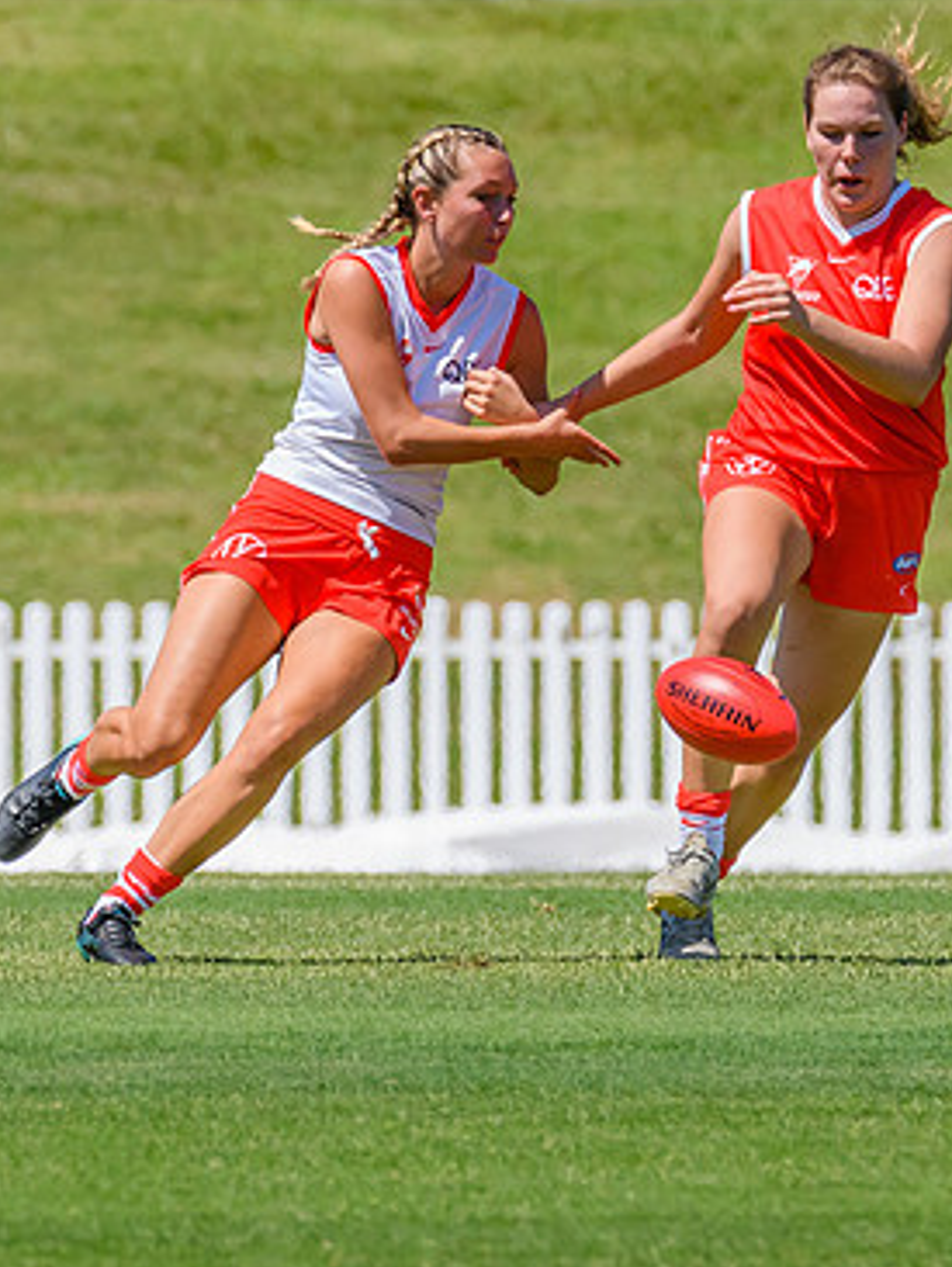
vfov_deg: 1.7
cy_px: 585
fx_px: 43915
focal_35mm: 1199
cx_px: 691
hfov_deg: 1.2
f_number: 10
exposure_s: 1/2000
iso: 800
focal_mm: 420
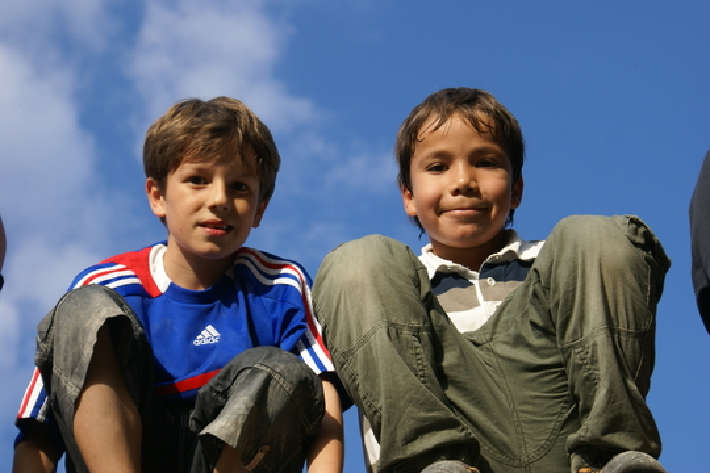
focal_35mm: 105
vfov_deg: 13.0
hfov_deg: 19.5
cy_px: 236
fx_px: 2071
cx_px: 355
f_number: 6.3
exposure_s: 1/320
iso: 100
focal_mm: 70
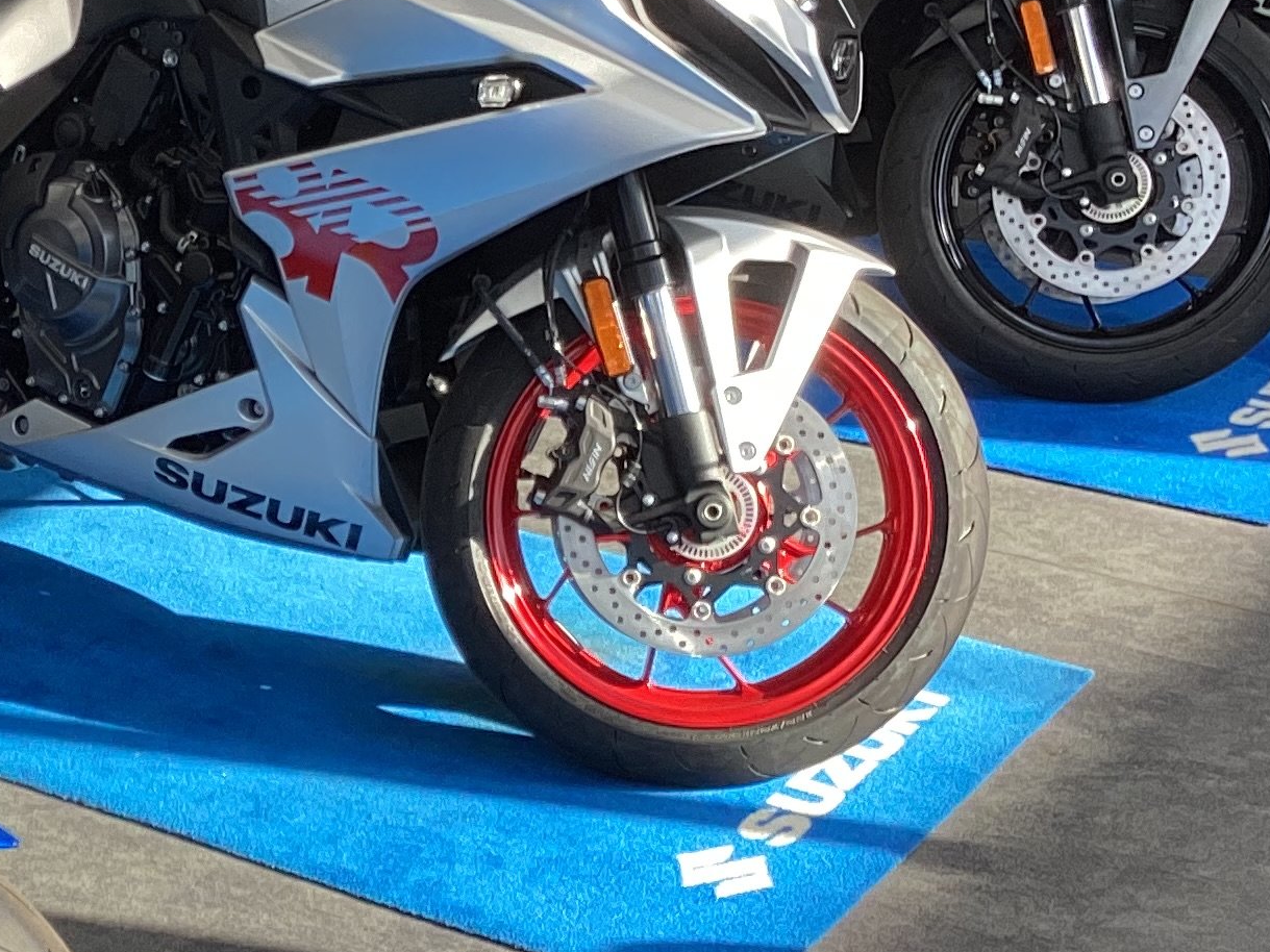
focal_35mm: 83
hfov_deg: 22.7
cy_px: 526
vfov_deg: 17.8
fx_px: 3045
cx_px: 25
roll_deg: +3.0
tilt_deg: -23.2
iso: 40
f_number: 2.4
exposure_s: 1/100
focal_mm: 3.3
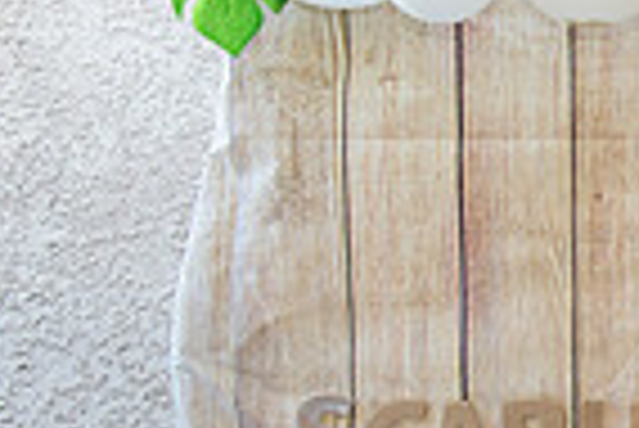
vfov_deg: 10.5
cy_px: 309
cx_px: 1094
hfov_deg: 14.1
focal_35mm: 131
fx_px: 2328
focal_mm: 32
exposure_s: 1/80
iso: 200
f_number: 4
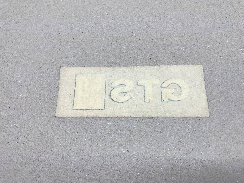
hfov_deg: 67.3
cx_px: 122
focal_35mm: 26
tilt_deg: -70.6
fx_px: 183
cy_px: 92
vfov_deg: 53.1
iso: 32
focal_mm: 4.2
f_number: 1.6
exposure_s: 1/100
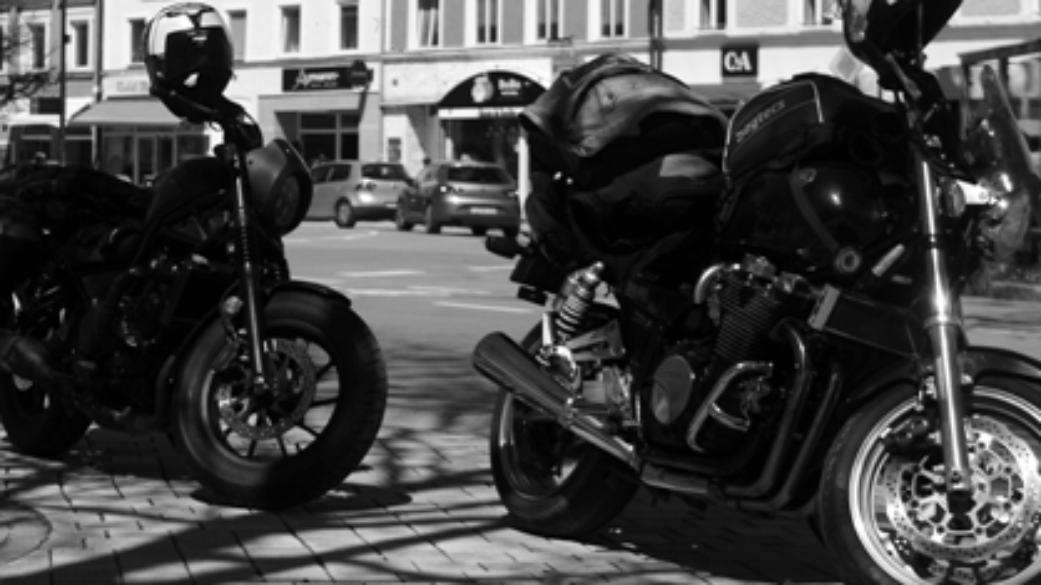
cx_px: 296
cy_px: 67
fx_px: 2539
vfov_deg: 13.0
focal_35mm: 92
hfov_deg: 23.0
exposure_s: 1/1000
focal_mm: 30.63
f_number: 4.5
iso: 100
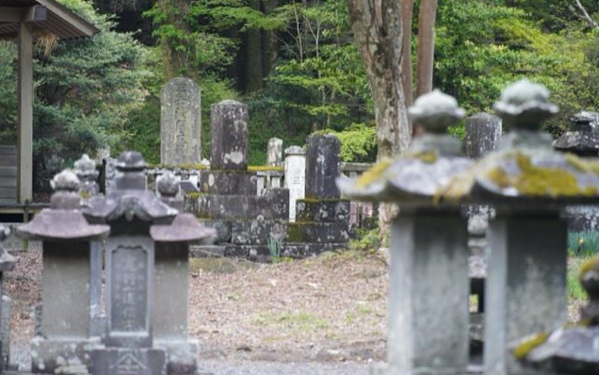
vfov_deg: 6.4
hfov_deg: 10.2
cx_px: 299
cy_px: 191
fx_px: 3348
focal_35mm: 205
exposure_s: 1/250
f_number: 5.6
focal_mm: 200
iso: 1600
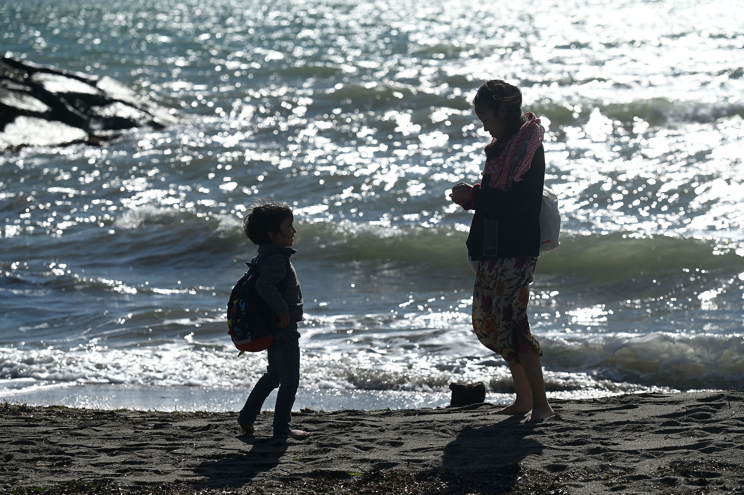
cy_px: 248
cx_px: 372
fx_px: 2788
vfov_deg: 10.1
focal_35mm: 135
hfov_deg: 15.2
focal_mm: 135
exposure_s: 1/8000
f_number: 5.6
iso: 500
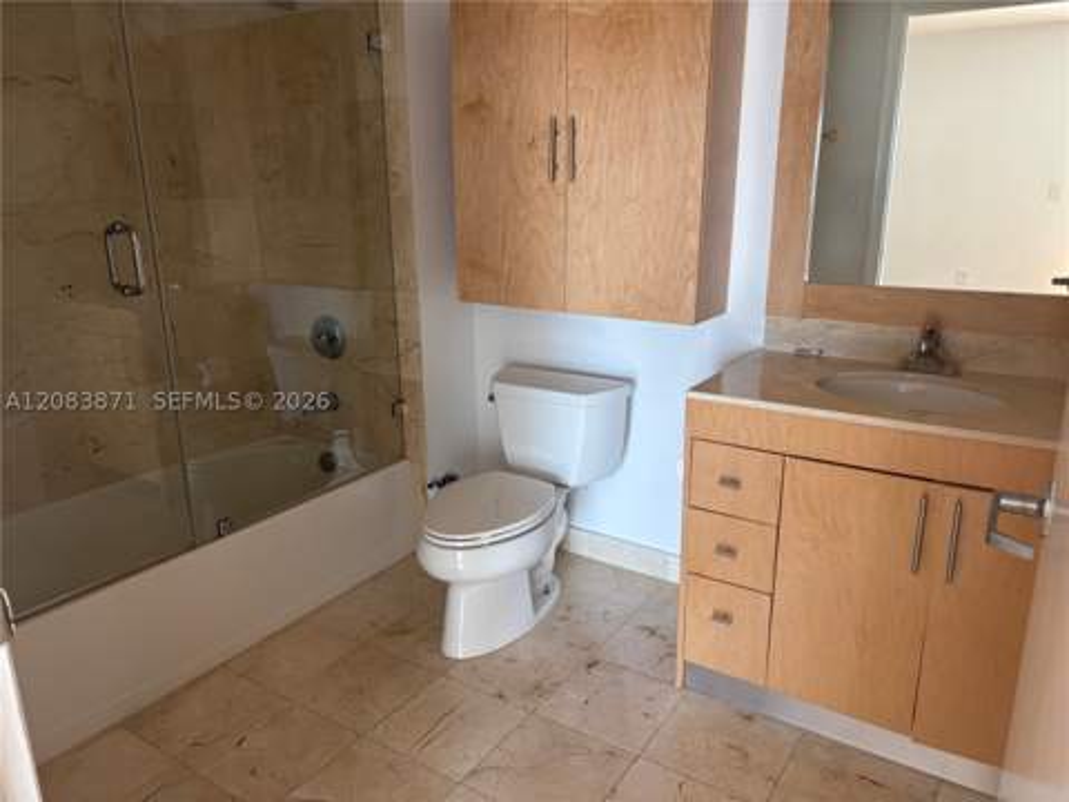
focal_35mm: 26
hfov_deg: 67.3
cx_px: 534
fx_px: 803
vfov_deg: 53.1
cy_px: 401
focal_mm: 5.96
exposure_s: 1/80
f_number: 1.6
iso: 125
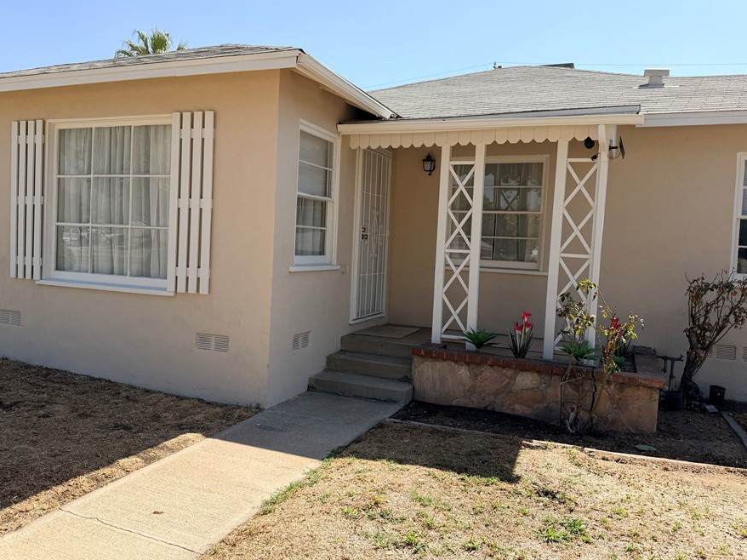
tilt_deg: -1.9
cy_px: 260
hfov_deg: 63.4
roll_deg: -2.1
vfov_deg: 49.7
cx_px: 355
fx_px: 604
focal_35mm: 28
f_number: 1.78
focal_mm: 6.76
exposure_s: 1/3279
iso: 80
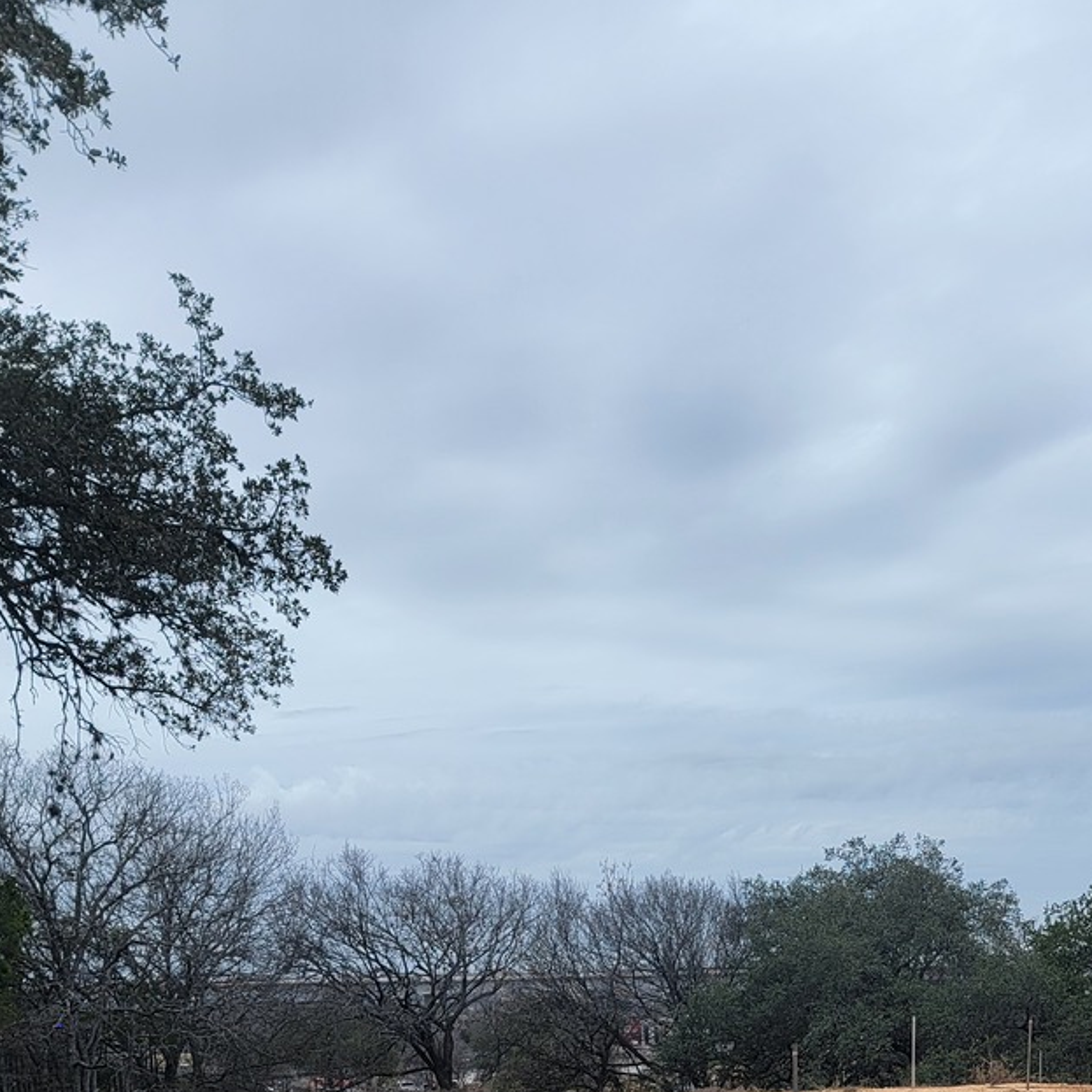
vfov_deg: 31.2
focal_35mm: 49
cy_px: 1171
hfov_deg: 34.2
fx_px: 1749
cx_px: 775
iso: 16
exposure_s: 1/289
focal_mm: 6.7
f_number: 1.8
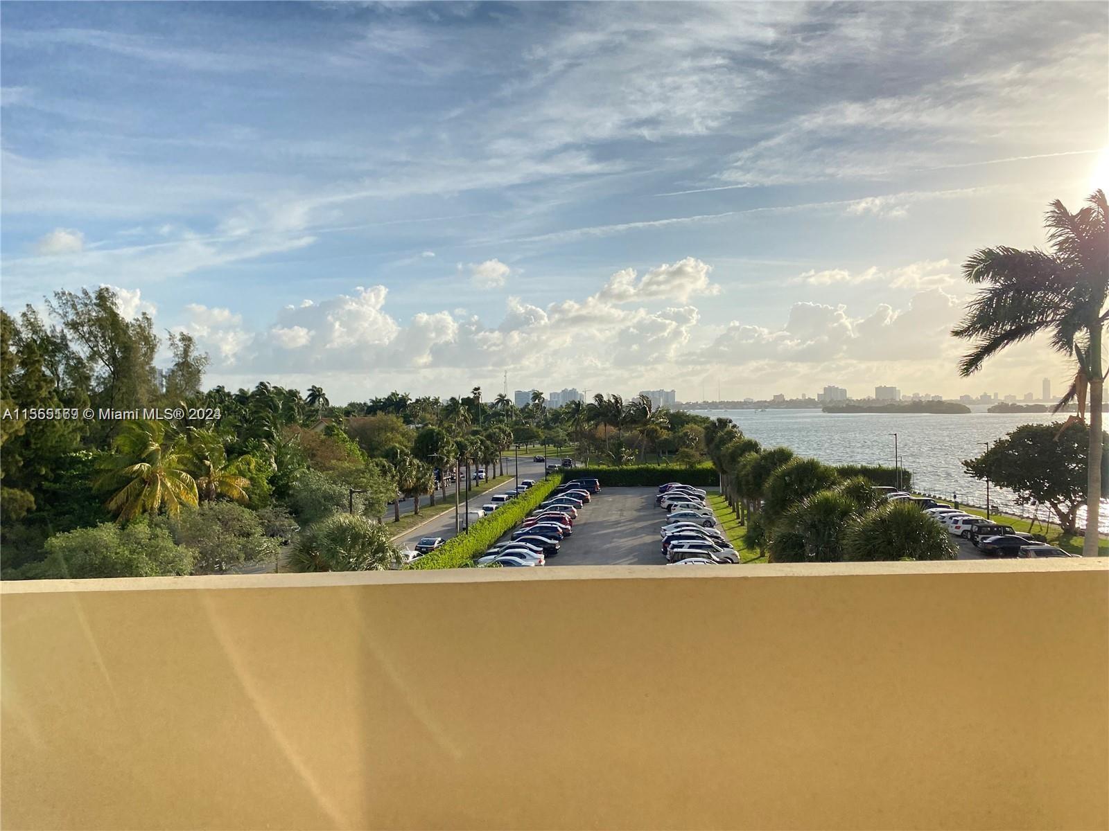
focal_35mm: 26
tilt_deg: +0.1
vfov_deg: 53.1
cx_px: 554
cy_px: 416
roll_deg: +0.6
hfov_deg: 67.3
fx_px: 833
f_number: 1.8
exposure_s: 1/4444
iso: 32
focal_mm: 4.25
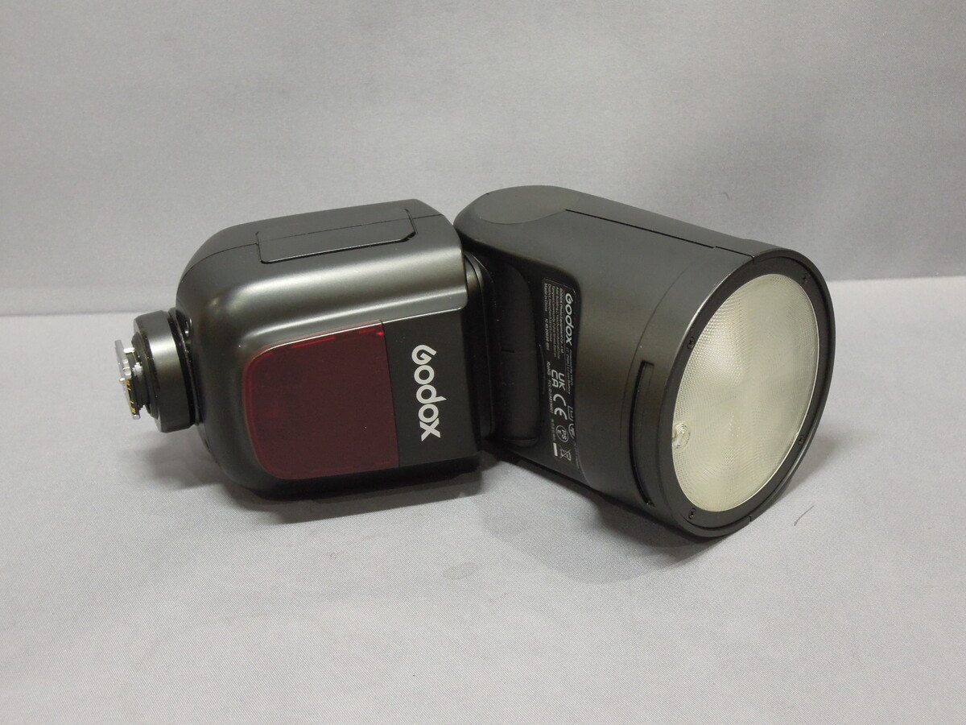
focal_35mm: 55
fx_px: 1535
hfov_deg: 34.9
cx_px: 483
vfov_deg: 26.6
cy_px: 362
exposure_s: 1/15
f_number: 5
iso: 450
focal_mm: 9.9
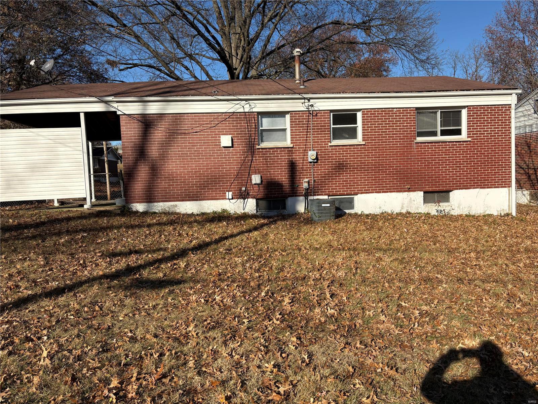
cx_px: 269
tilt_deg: -3.0
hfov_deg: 67.3
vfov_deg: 53.1
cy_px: 202
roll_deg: +1.5
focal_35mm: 26
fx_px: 404
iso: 50
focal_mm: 5.96
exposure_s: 1/3831
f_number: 1.6
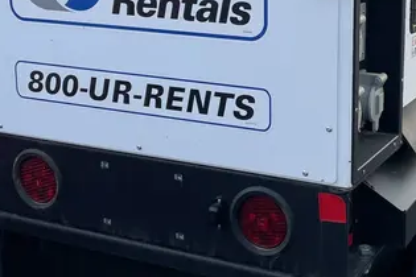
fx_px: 728
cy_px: 64
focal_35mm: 63
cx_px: 321
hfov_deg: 31.2
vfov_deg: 21.4
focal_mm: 4.2
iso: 50
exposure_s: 1/703
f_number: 1.6
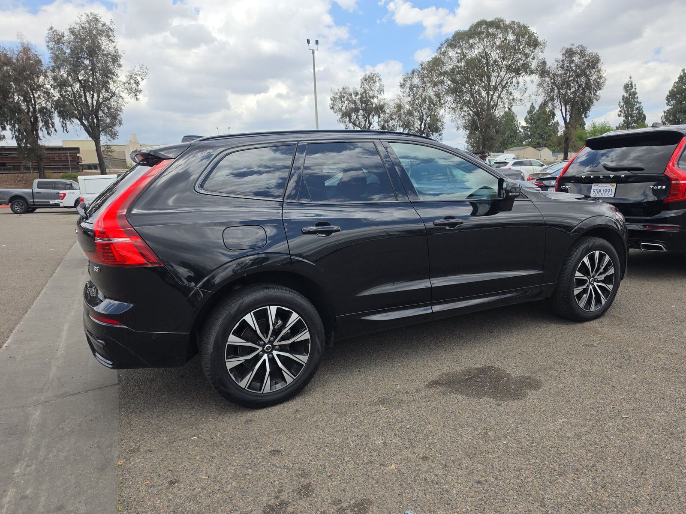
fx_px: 456
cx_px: 343
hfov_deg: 73.9
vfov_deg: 58.9
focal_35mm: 23
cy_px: 257
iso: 64
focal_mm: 6.5
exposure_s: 1/5294
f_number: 1.4
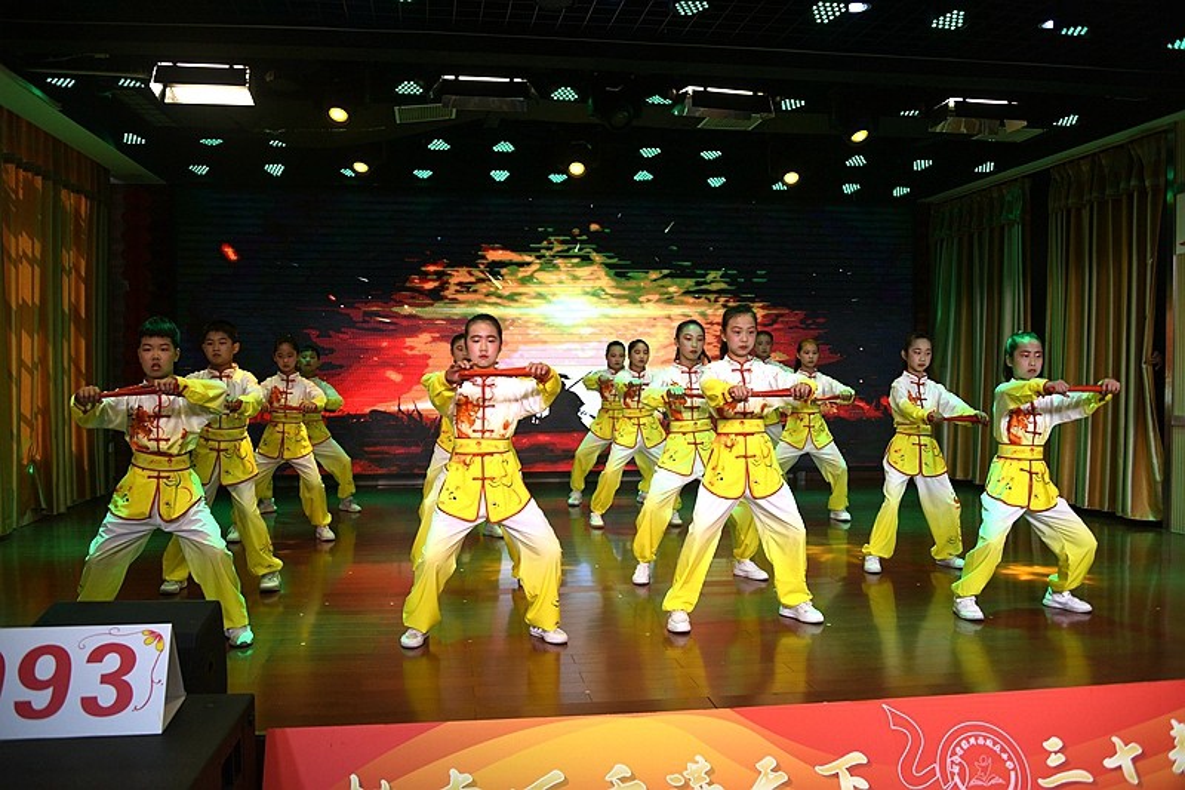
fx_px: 1053
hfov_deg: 58.7
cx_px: 592
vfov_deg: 41.1
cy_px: 395
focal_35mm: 32
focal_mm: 32
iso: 720
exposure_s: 1/500
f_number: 3.5
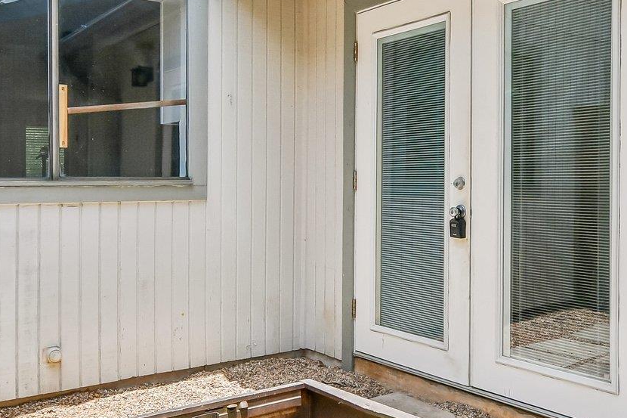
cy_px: 129
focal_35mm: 37
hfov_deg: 51.9
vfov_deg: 35.5
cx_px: 334
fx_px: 644
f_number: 8
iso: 400
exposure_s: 1/800
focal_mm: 10
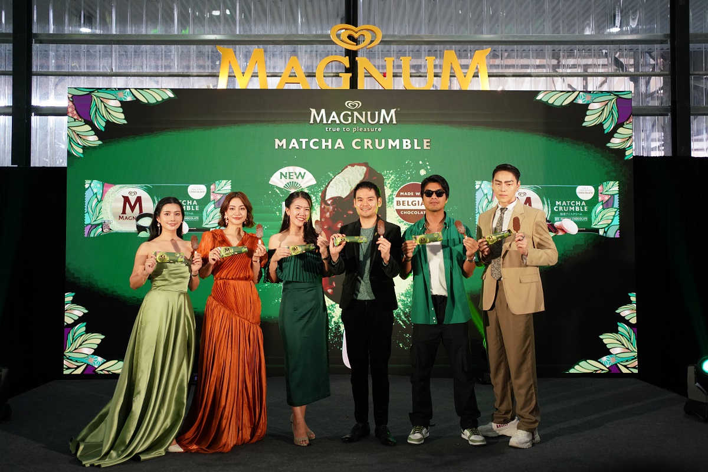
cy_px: 236
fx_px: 688
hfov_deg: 54.4
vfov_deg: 37.9
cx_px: 354
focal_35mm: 35
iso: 1250
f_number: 2
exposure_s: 1/500
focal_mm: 35
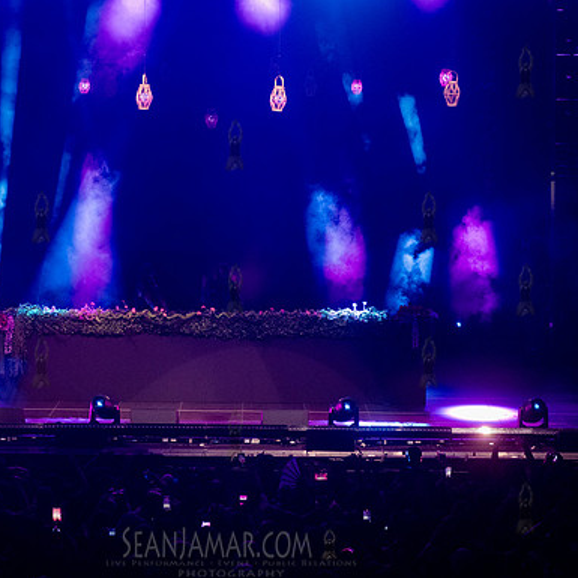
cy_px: 289
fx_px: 2248
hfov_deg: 14.6
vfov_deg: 14.7
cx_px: 234
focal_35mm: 119
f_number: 4
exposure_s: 1/400
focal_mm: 92
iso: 6400
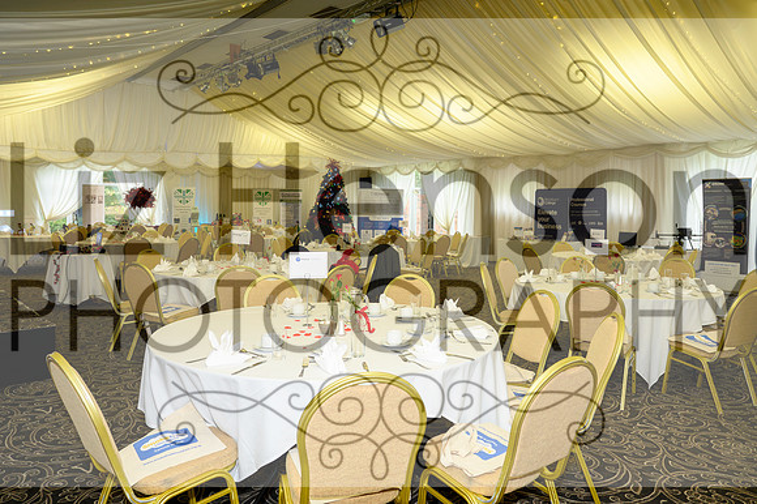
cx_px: 401
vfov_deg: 48.3
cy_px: 224
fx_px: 561
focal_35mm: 27
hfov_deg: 67.9
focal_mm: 24
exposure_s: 1/160
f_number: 4
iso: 2200
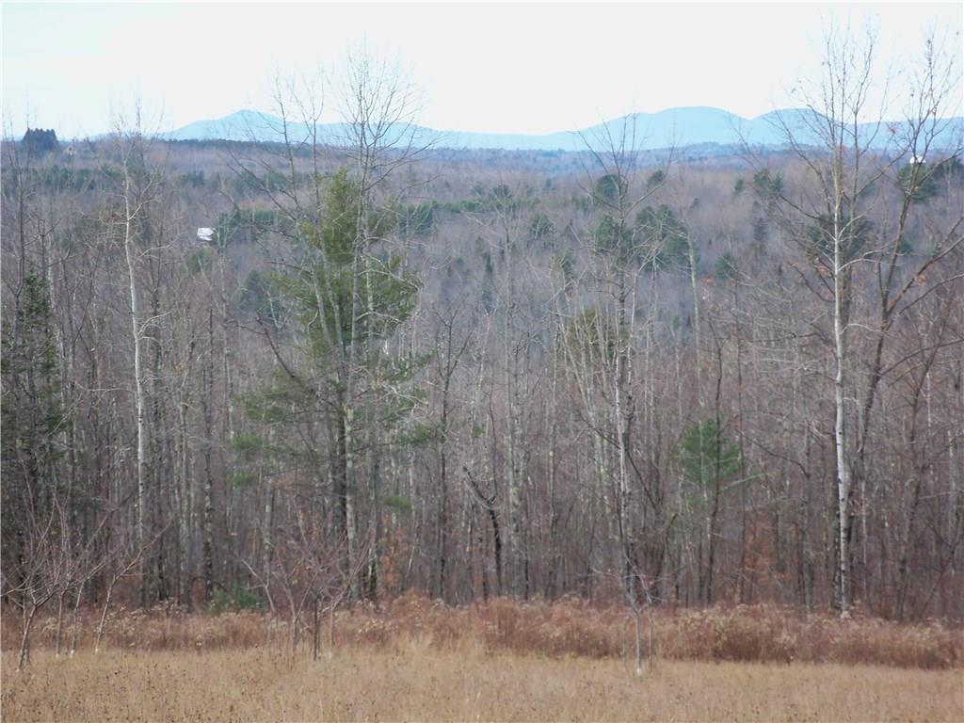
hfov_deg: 11.3
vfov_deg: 8.5
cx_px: 482
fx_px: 4873
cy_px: 362
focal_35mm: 175
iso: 125
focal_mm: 31.3
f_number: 4.8
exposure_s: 1/160
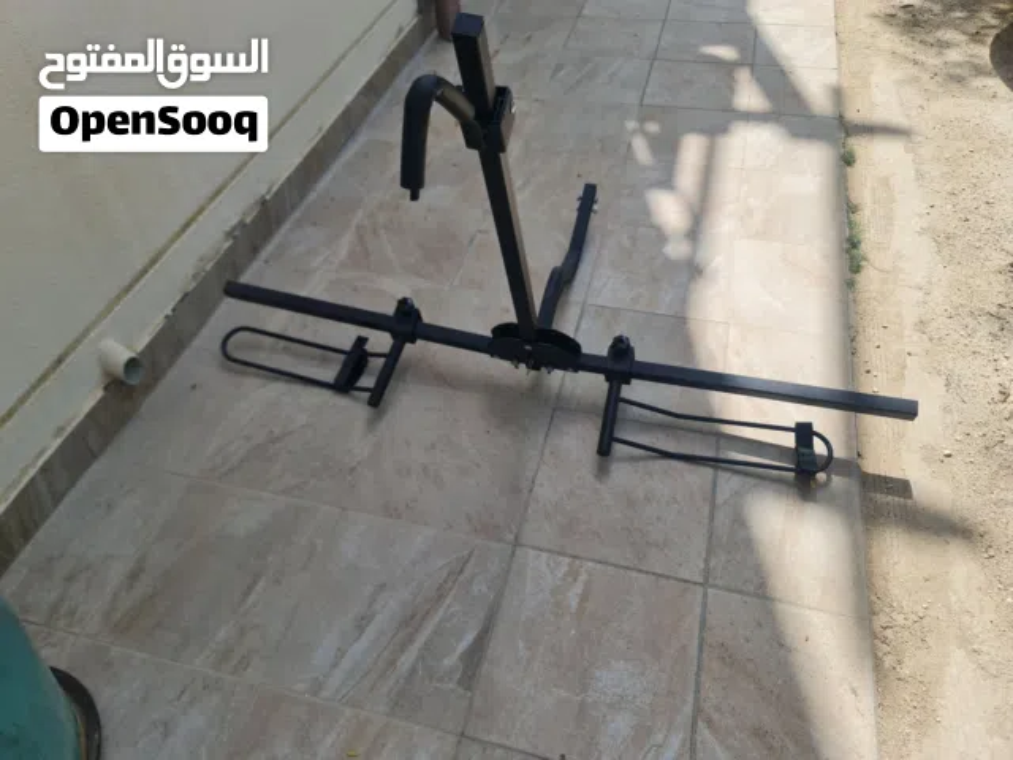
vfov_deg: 54.9
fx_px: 732
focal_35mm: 25
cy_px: 380
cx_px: 506
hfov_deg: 69.4
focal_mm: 7
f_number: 1.8
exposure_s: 1/796
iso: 50
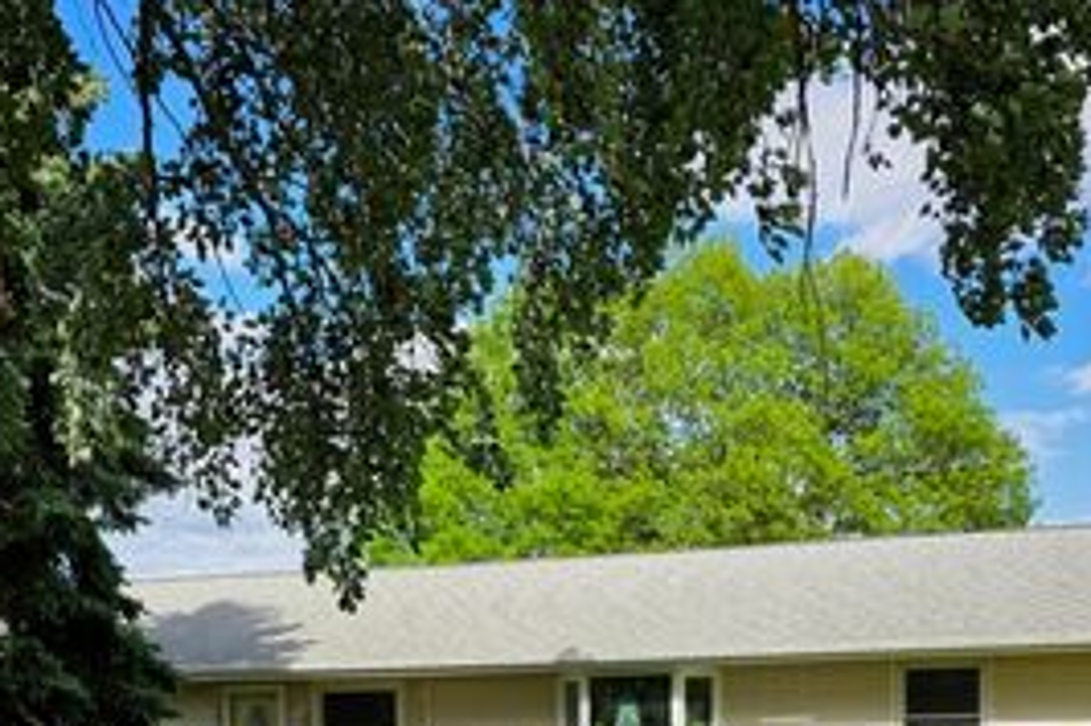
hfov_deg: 43.5
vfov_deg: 28.3
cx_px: 480
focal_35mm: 45
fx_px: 1363
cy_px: 701
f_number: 1.7
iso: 80
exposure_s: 1/3203
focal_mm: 6.3
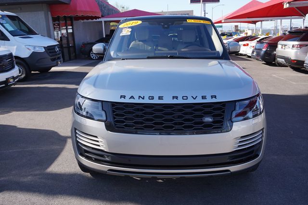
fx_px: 257
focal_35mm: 30
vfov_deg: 43.6
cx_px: 154
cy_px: 102
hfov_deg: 62.0
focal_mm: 20
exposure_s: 1/200
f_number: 5.6
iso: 100
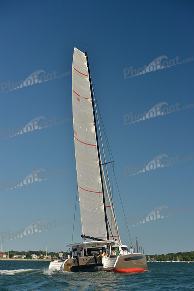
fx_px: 565
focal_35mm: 70
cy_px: 146
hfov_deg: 19.5
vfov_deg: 28.8
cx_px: 97
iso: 400
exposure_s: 1/1250
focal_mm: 70
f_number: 6.3
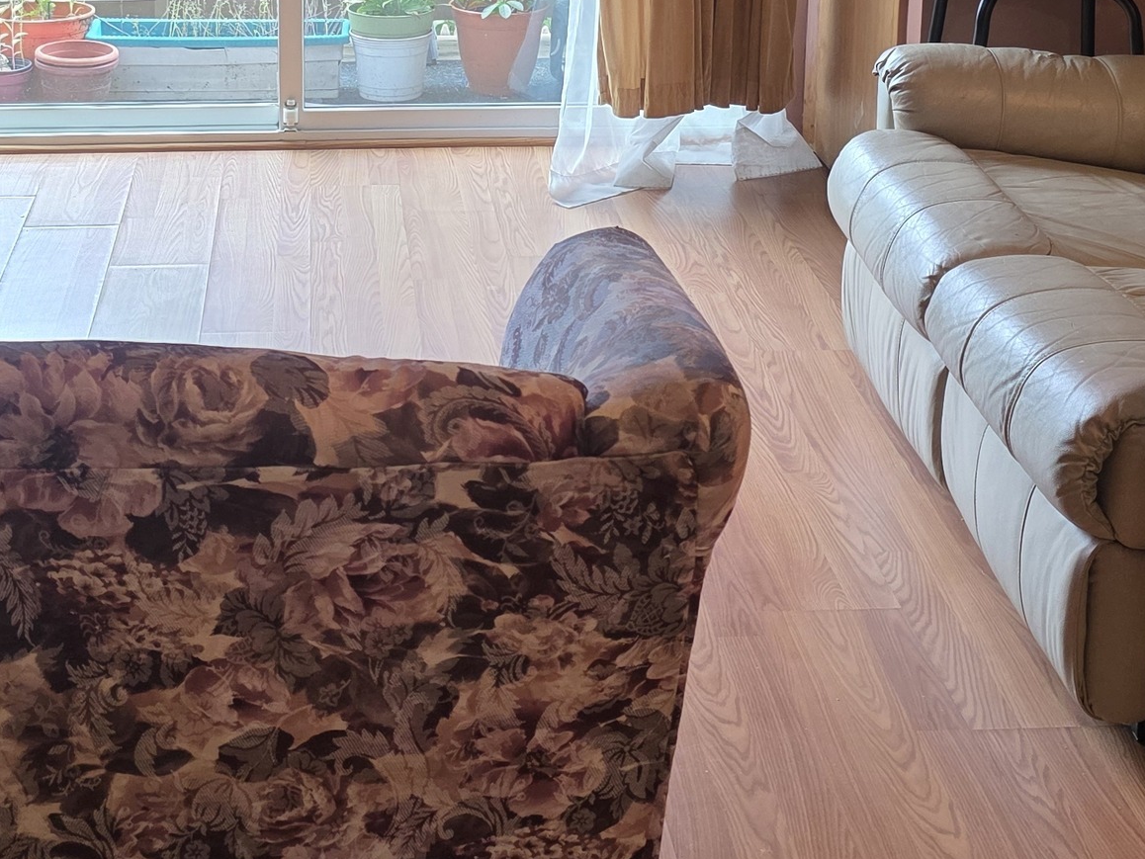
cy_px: -70
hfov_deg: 31.6
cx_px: 505
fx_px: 2018
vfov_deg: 22.7
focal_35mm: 61
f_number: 1.7
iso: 250
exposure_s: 1/120
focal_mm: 6.3
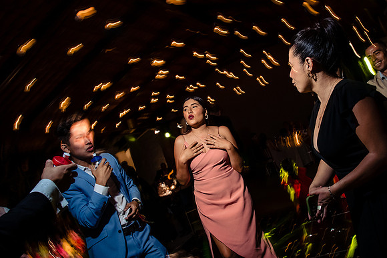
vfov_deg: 44.2
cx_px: 233
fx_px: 318
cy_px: 137
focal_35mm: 30
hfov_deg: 62.1
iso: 2000
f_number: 8
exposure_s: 1/40
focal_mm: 24
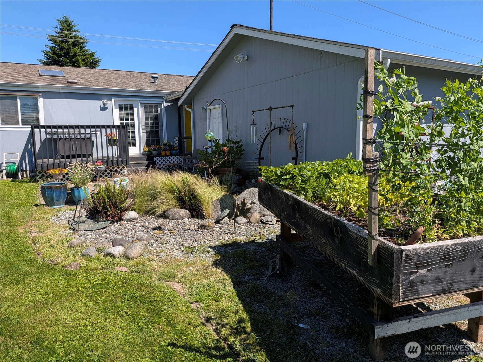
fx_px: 335
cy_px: 181
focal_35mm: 24
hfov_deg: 71.6
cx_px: 242
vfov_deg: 56.8
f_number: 1.7
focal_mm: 4.53
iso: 30
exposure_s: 1/1404
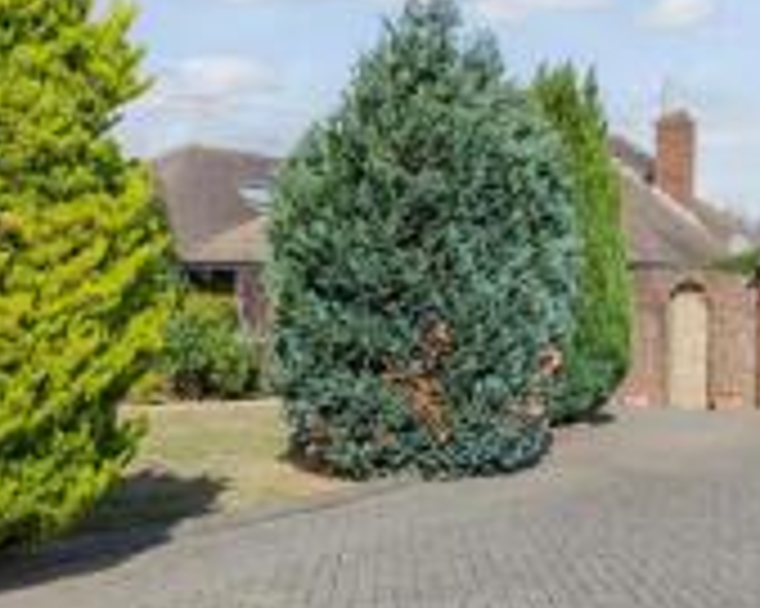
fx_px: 1012
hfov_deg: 38.7
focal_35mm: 45
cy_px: 295
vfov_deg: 33.4
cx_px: 661
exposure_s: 1/400
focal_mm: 17
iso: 100
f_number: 8
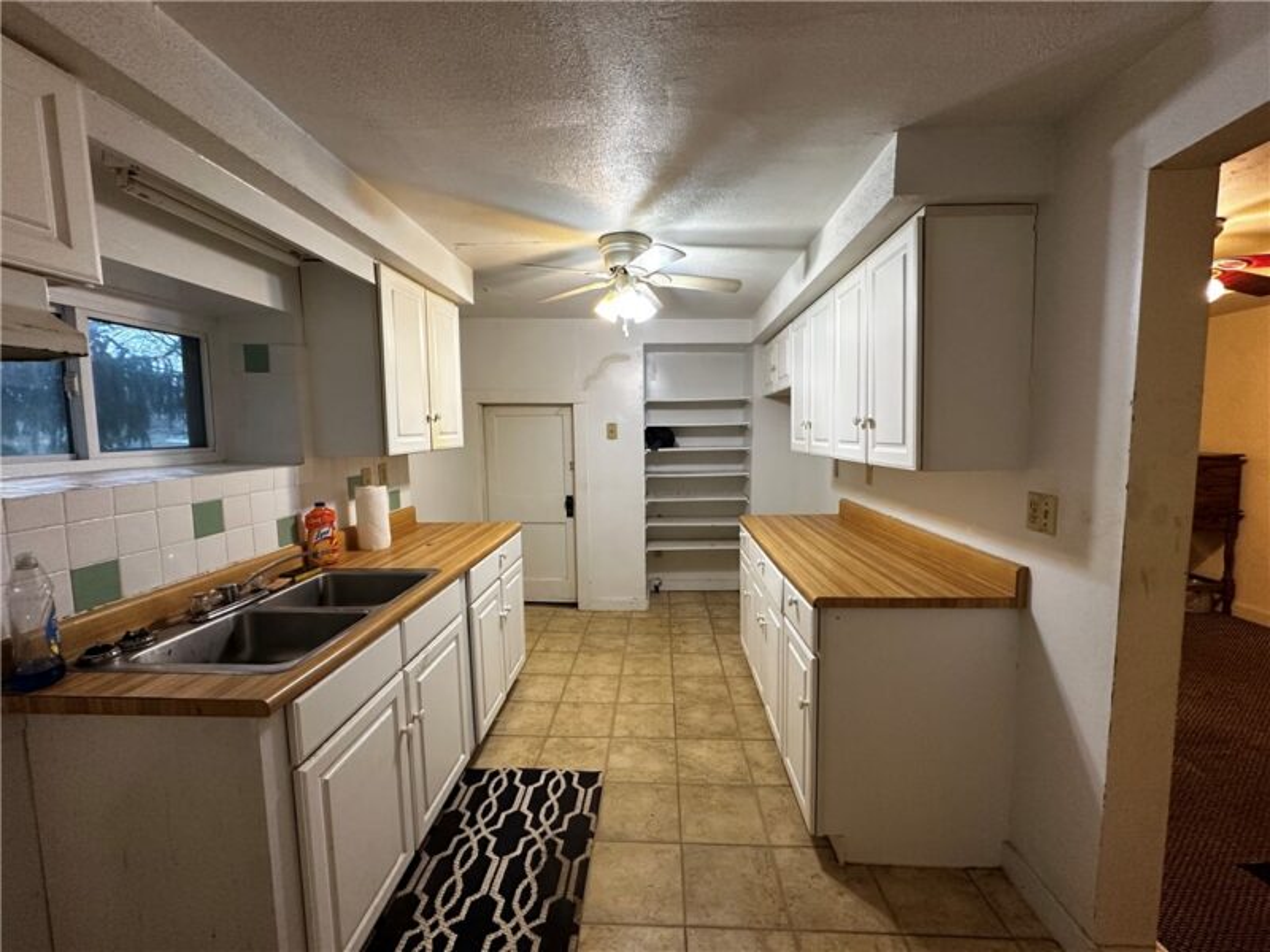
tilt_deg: -5.1
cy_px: 476
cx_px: 635
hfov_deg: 102.1
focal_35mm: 14
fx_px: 514
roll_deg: +0.6
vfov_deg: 85.7
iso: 250
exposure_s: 1/120
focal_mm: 2.22
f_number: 2.2
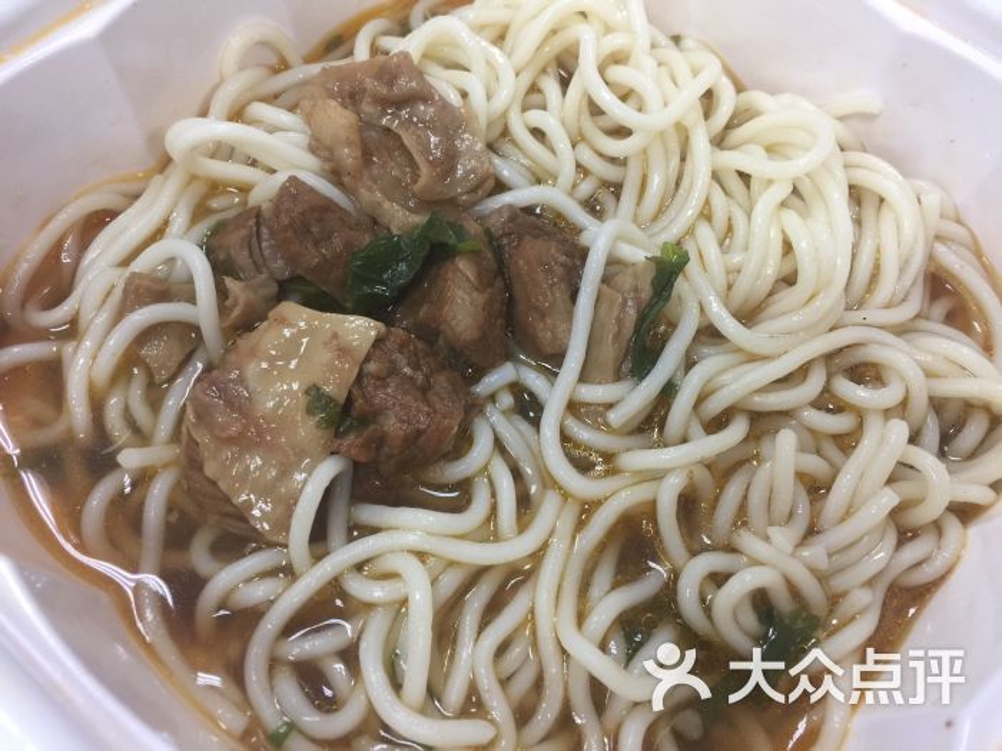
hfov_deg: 61.7
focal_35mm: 29
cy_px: 376
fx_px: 839
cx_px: 501
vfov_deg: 48.2
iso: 80
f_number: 2.2
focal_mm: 4.15
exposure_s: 1/17
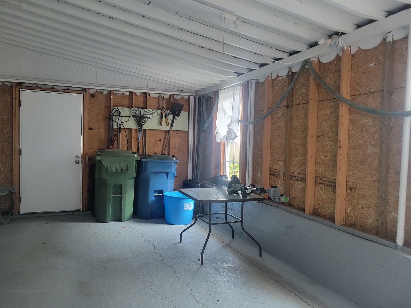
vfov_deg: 53.1
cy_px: 154
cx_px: 206
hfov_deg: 67.3
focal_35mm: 26
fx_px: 309
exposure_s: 1/50
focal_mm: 5.4
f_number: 1.8
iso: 400
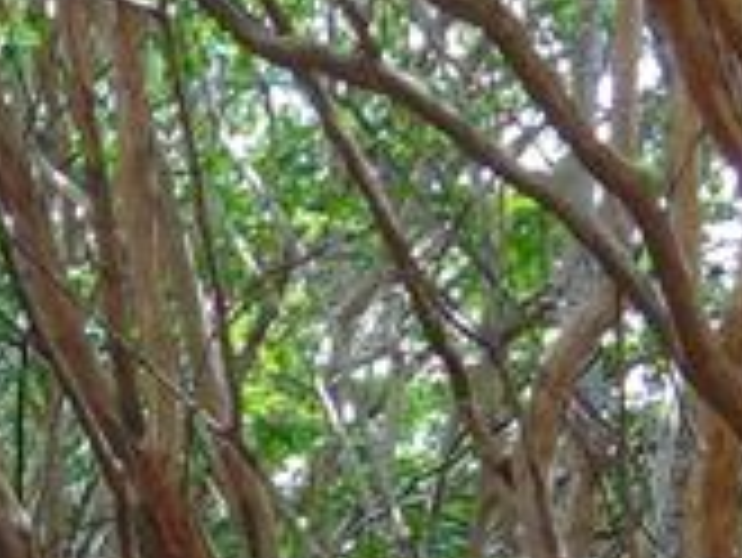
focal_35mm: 155
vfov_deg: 9.3
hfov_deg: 12.7
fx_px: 3325
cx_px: 265
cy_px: 846
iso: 80
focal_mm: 4.5
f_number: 3
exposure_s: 1/100
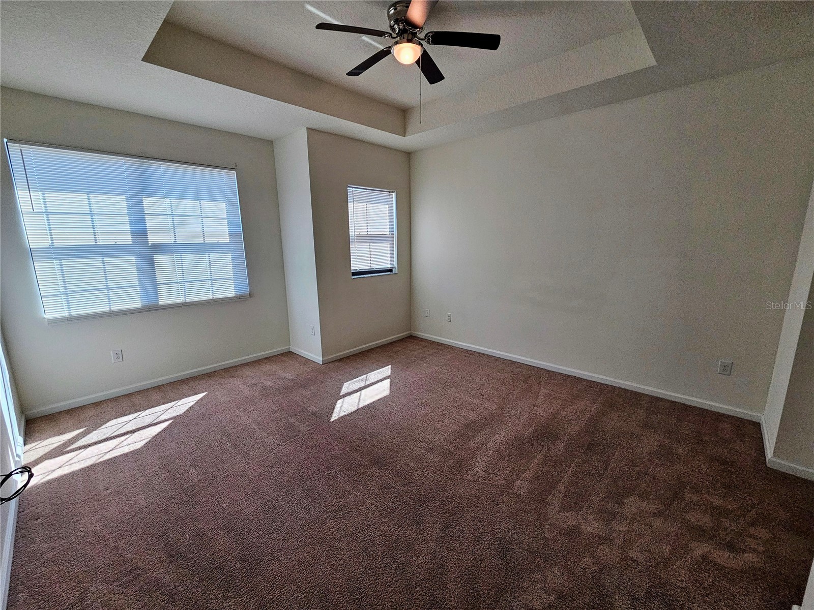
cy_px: 305
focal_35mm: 13
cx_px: 407
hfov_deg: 106.2
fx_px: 306
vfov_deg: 89.9
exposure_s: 1/207
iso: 125
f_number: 2.2
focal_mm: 2.2
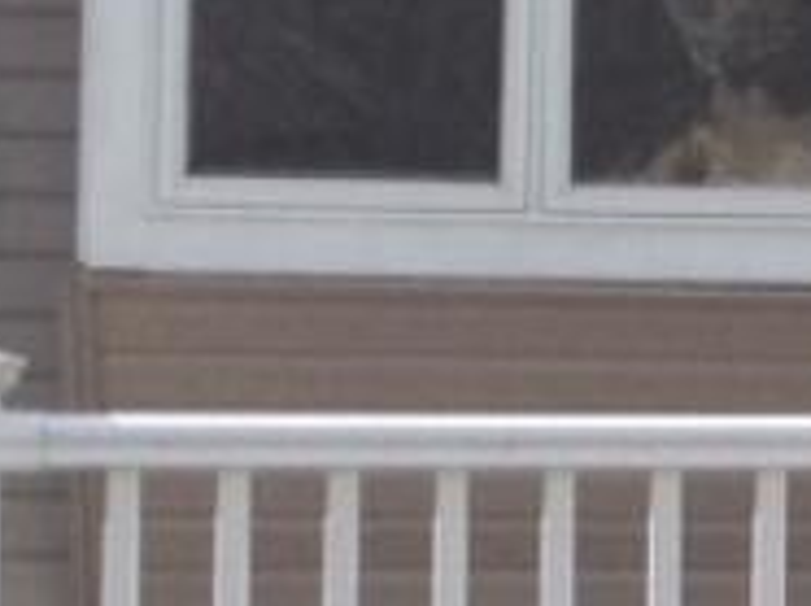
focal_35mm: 256
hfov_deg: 7.5
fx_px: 5990
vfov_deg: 5.8
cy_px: 349
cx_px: 1570
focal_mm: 3.3
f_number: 2.4
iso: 25
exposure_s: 1/852
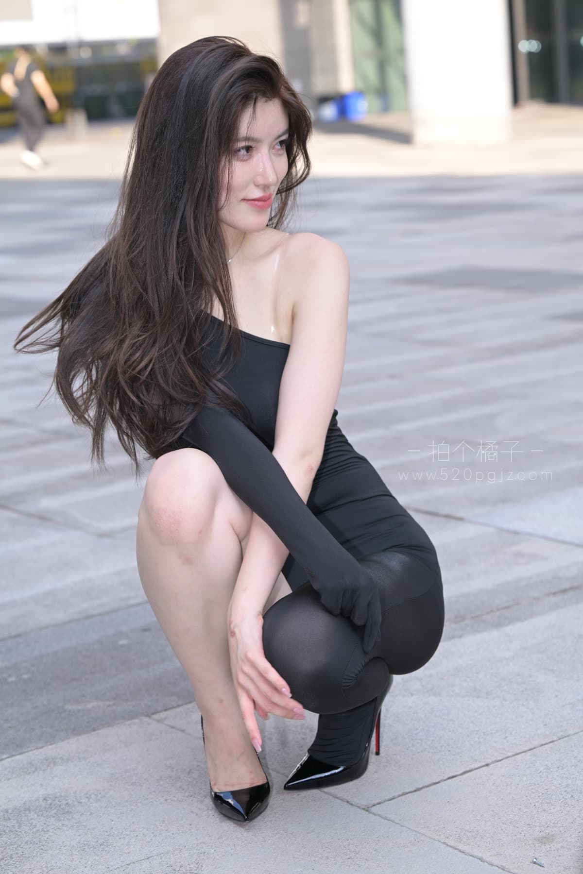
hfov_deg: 17.3
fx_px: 1919
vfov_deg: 25.7
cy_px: 437
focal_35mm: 79
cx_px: 292
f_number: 5
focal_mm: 79
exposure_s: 1/200
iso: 125
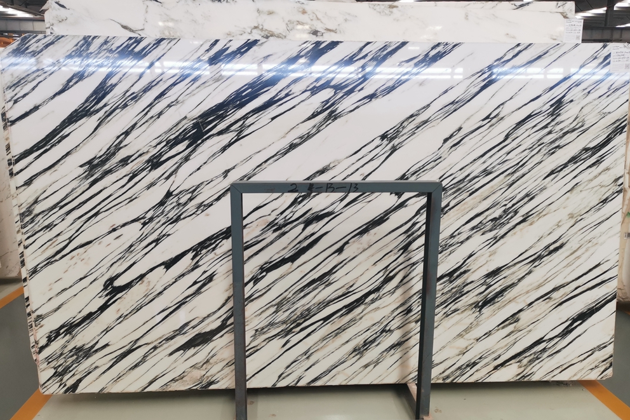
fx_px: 507
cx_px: 316
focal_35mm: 29
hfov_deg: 63.7
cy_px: 229
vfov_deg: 44.9
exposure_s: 1/100
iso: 64
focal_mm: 5.58
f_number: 1.8
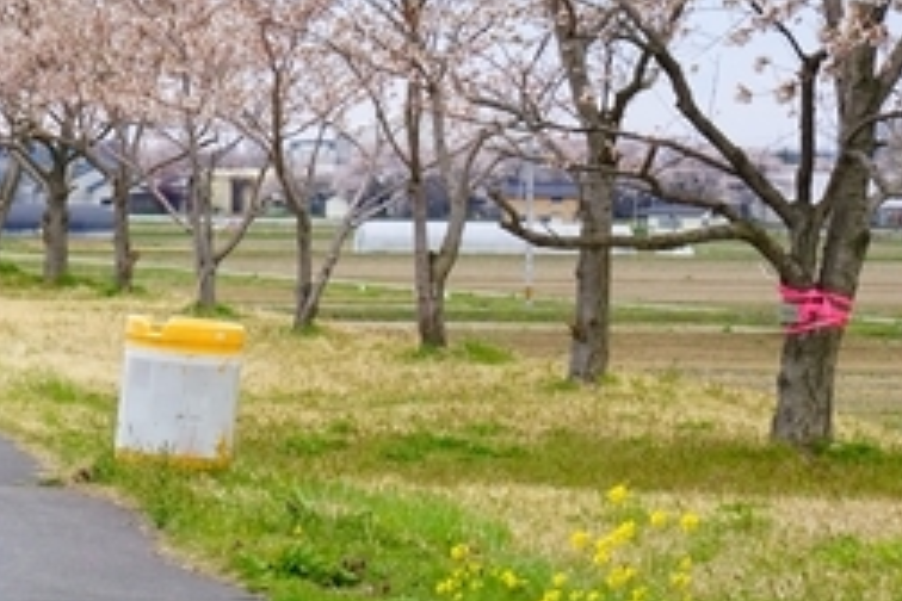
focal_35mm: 333
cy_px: 72
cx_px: -469
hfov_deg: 6.1
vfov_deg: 4.1
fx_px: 8343
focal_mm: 105
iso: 1000
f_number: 16
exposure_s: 1/125
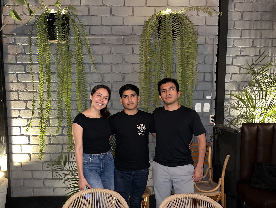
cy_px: 104
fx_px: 208
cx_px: 138
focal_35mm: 26
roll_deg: +0.7
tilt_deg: -6.0
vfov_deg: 53.2
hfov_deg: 67.2
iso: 250
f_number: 1.6
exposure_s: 1/10
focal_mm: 5.1
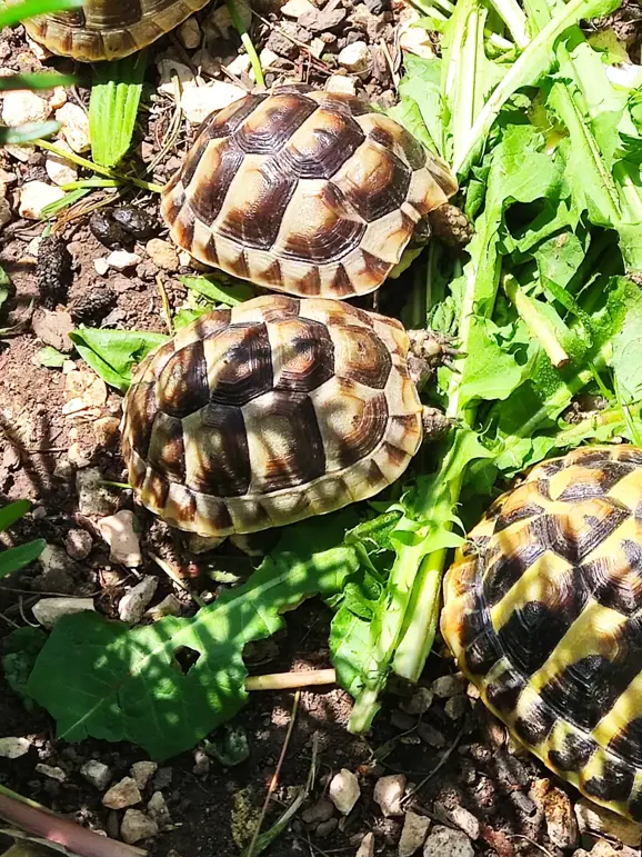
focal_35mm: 45
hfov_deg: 31.6
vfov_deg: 40.6
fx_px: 1113
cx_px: 484
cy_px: 190
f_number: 1.79
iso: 50
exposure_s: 1/1629
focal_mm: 4.71
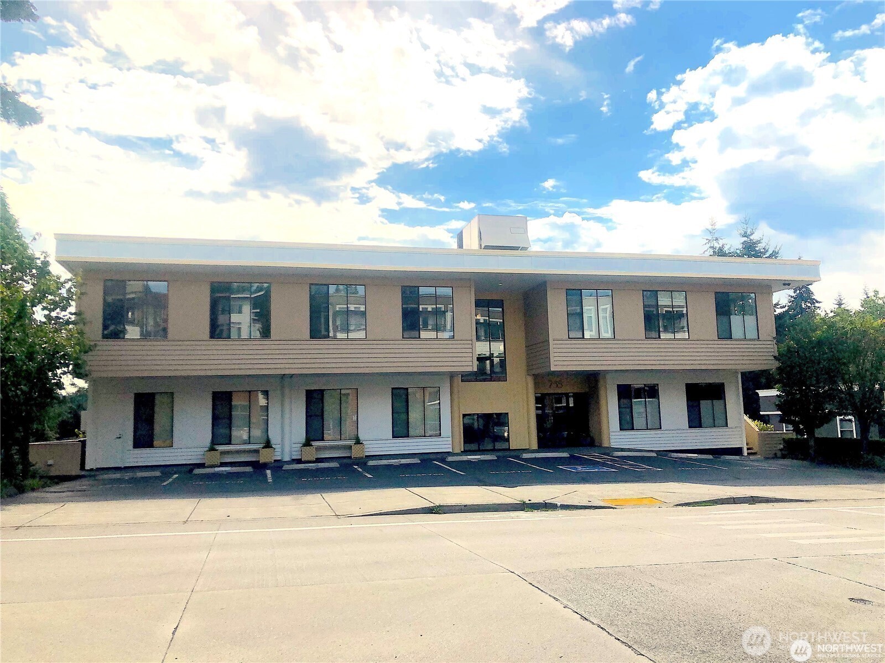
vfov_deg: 49.7
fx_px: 716
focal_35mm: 28
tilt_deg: +7.2
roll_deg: +3.2
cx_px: 442
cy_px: 332
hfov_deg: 63.4
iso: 20
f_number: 1.8
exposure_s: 1/4878
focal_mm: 4
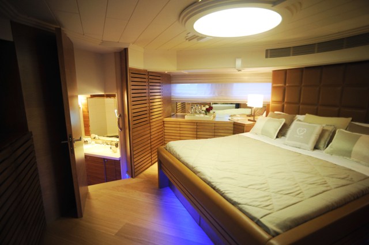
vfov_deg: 67.3
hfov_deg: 90.0
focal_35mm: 18
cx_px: 184
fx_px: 184
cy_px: 122
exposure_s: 1/30
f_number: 3.5
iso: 1000
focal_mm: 18
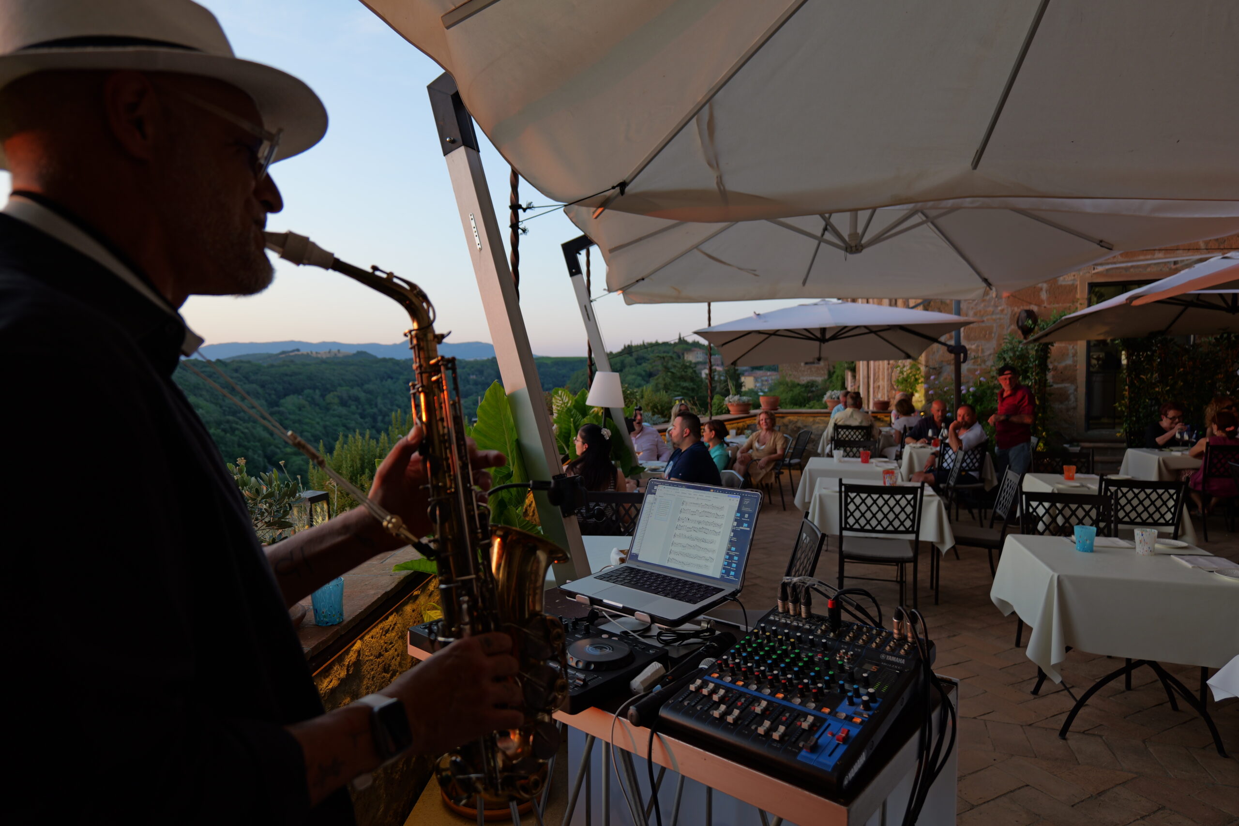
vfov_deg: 61.9
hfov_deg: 84.0
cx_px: 620
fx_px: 688
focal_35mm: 20
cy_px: 413
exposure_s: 1/80
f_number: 3.5
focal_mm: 20
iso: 100
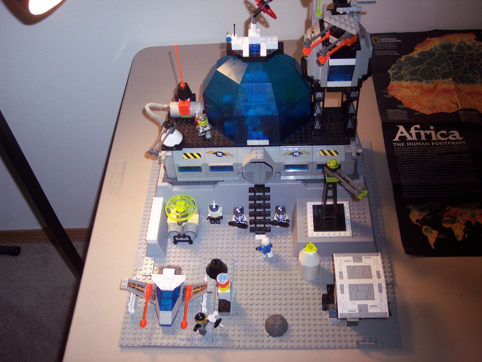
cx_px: 241
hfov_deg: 47.9
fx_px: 543
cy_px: 181
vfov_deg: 36.8
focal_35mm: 39
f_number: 2.8
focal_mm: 8
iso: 100
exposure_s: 1/60
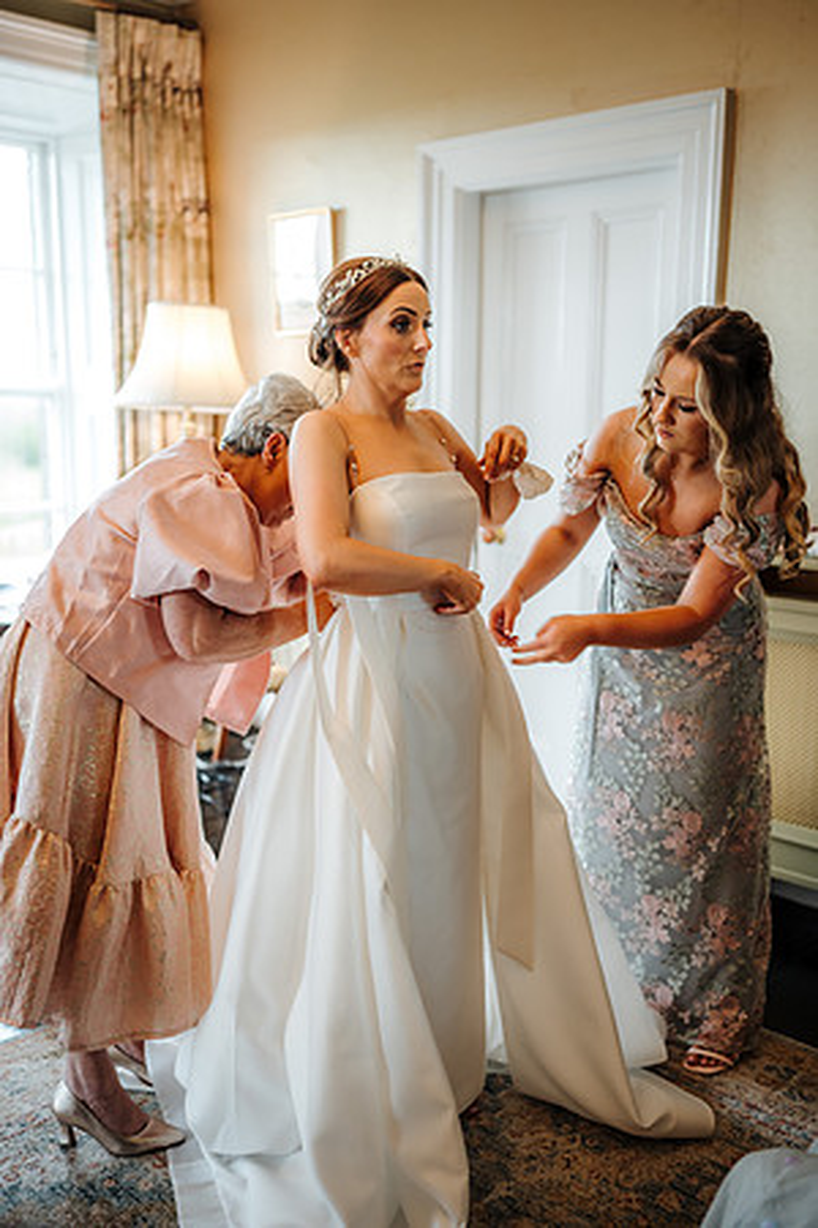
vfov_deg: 54.4
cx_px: 409
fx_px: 1193
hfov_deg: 37.9
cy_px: 614
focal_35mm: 35
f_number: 1.4
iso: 400
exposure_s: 1/100
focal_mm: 35
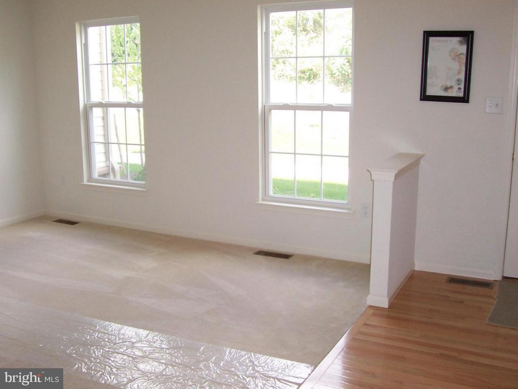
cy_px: 194
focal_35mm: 37
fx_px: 554
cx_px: 259
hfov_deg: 50.1
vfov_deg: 38.7
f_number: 2.8
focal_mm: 5.6
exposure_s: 1/90
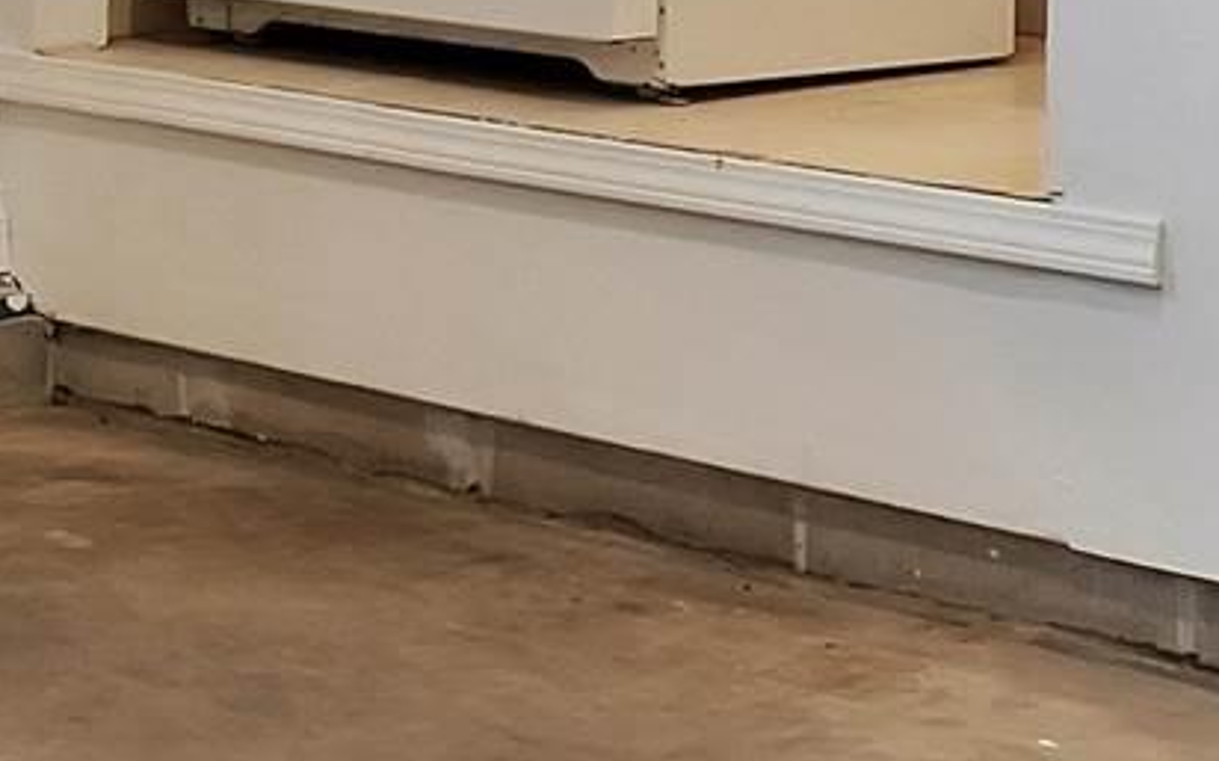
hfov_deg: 17.0
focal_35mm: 117
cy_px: -469
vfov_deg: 10.7
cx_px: -240
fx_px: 3886
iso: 2000
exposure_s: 1/50
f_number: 10
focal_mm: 15.4
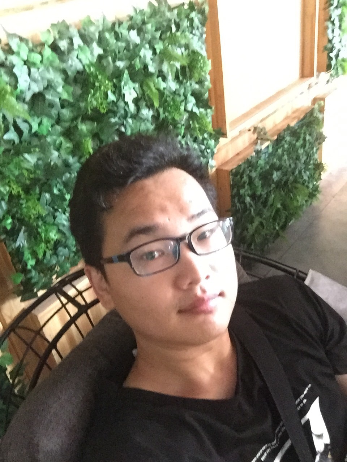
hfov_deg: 45.4
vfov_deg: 58.4
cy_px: 231
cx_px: 174
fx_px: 414
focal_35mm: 31
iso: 800
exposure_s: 1/17
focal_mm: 2.65
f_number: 2.2
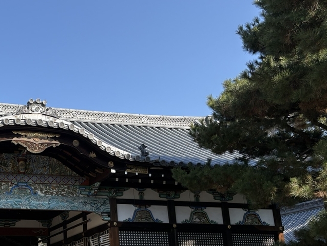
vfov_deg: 29.2
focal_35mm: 49
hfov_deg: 36.3
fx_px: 463
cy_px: 185
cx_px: 28
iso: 50
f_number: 1.6
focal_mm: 5.96
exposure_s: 1/1953
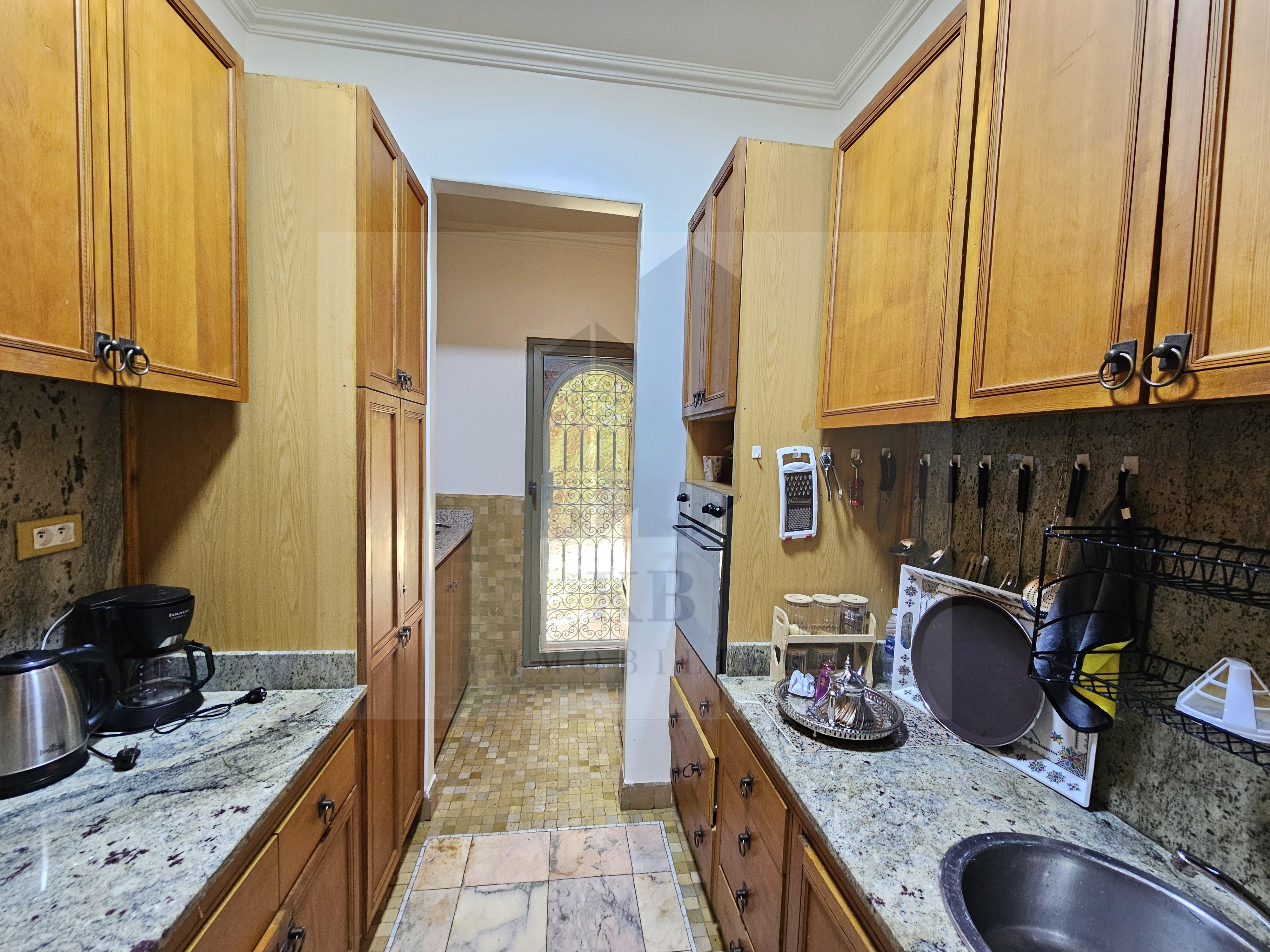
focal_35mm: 13
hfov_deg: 106.2
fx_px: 477
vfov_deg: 89.9
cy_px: 476
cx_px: 635
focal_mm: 2.2
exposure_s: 1/33
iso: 320
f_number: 2.2
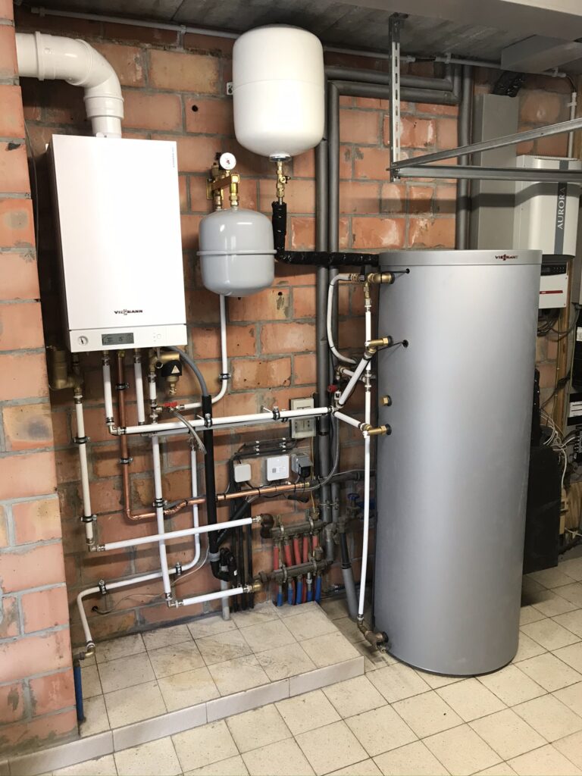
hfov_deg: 49.7
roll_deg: +2.2
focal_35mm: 28
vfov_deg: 63.4
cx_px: 291
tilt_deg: -10.3
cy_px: 388
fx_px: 628
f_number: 1.8
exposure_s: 1/20
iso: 32
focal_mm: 3.99
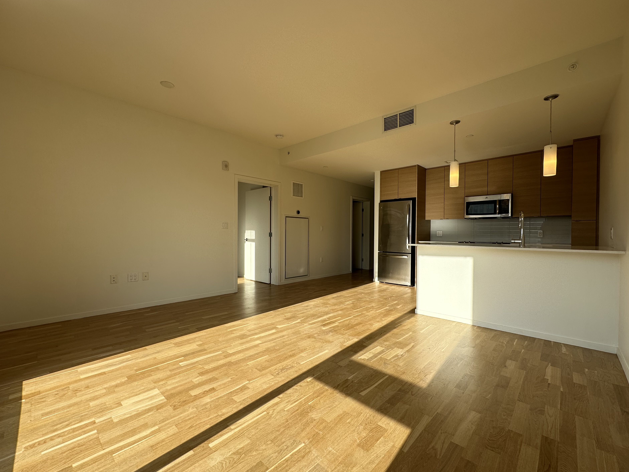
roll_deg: -0.7
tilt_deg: -1.4
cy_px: 238
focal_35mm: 15
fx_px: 273
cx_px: 321
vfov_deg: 81.7
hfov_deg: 98.2
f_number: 2.2
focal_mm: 2.22
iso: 40
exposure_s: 1/615
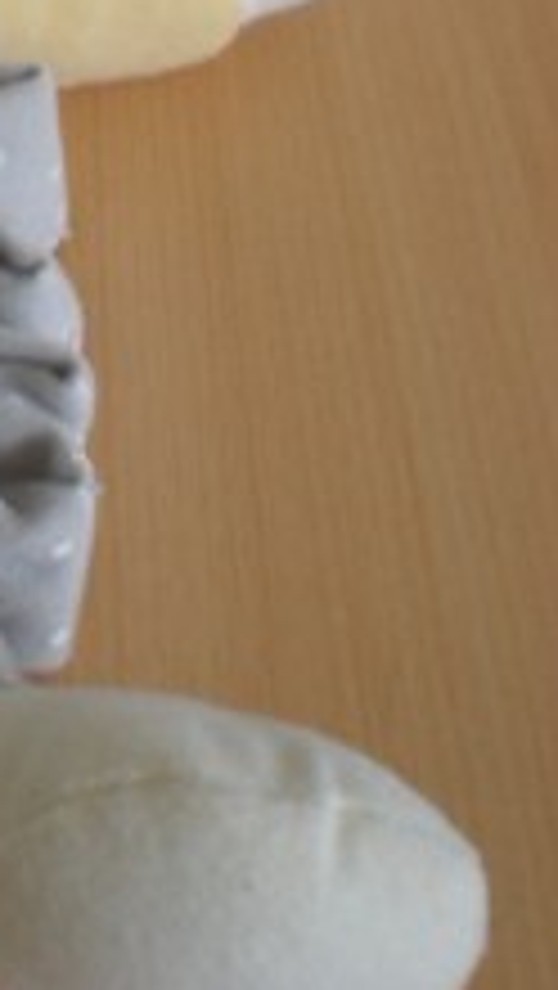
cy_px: 81
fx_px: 2574
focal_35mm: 98
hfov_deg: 11.8
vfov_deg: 21.3
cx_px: -288
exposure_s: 1/39.6
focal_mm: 6.3
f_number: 3.1
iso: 64
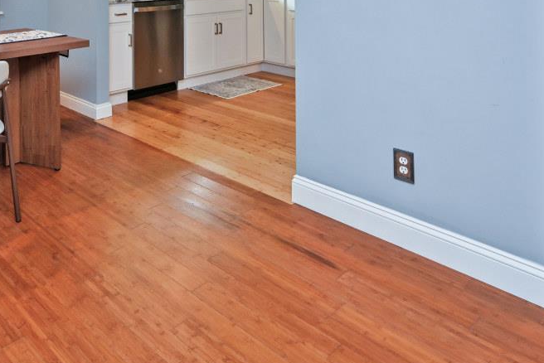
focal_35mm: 32
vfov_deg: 34.8
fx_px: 484
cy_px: -46
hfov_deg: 55.5
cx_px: 127
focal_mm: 14
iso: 250
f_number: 4
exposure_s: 1/60
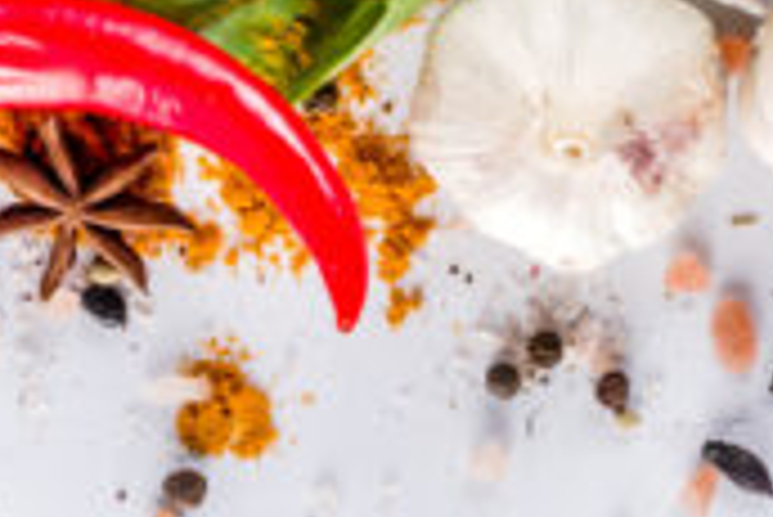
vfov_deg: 6.1
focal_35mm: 223
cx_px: 517
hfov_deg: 9.2
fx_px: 4792
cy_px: -308
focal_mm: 50
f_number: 14
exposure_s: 1/125
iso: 100
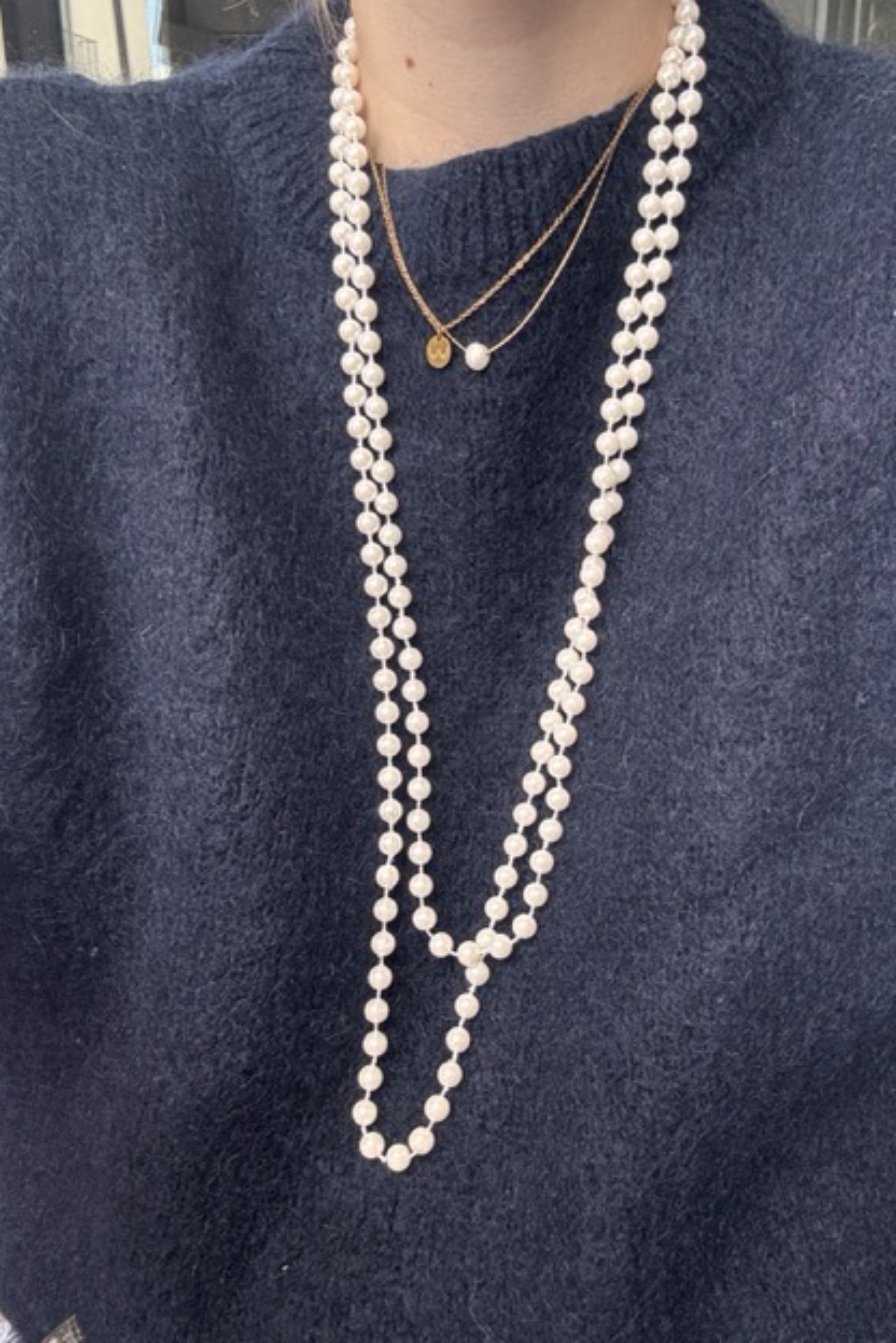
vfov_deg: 58.7
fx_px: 1195
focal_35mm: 32
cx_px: 491
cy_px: 672
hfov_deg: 41.1
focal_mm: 2.69
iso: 80
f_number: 1.9
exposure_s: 1/92
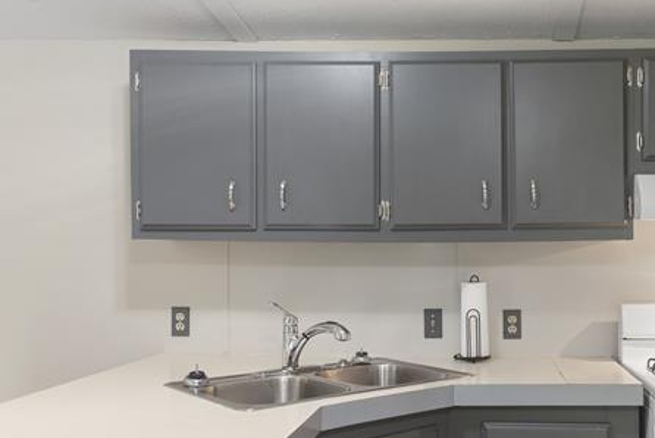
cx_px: 493
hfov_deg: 47.6
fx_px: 710
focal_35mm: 39
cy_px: 301
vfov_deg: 33.9
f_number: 9
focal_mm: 17
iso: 400
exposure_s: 1/8
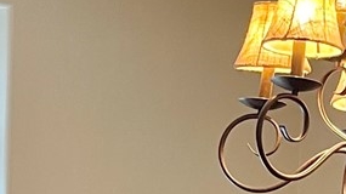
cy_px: 458
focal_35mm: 159
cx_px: 200
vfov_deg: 7.2
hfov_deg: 13.5
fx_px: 1458
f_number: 1.6
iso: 160
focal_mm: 5.1
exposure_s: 1/60
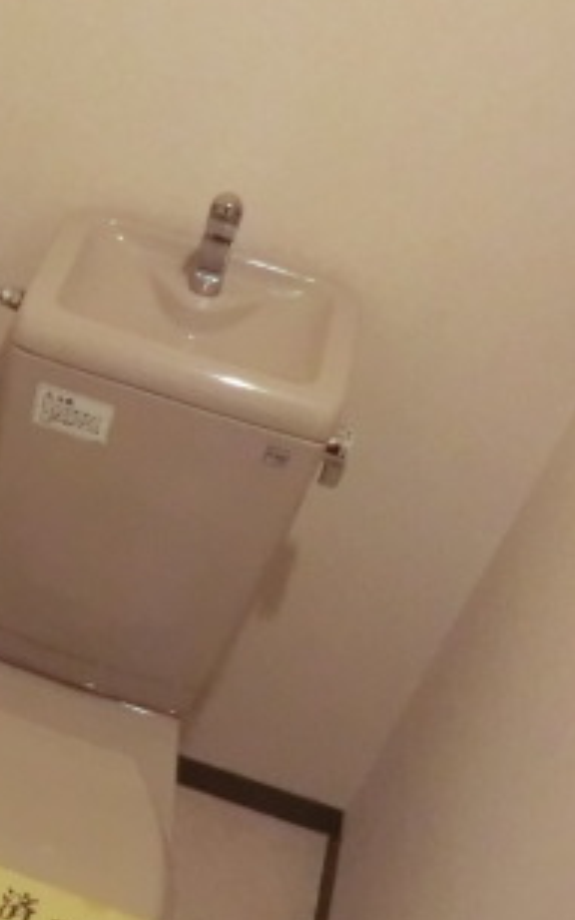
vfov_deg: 37.9
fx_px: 1328
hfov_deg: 23.4
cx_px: 3
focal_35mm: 53
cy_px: 578
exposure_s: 1/60
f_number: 3.2
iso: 800
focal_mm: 4.3
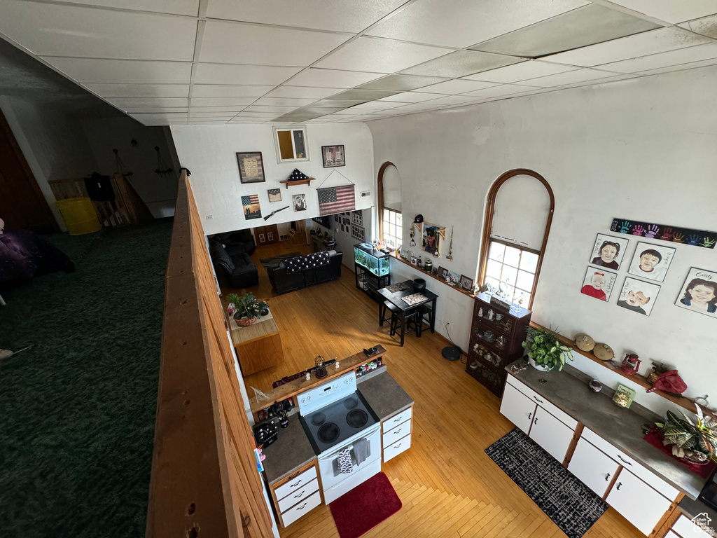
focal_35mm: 14
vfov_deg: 85.7
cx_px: 358
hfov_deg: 102.1
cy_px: 269
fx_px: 290
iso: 320
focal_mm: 2.22
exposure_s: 1/85
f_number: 2.2
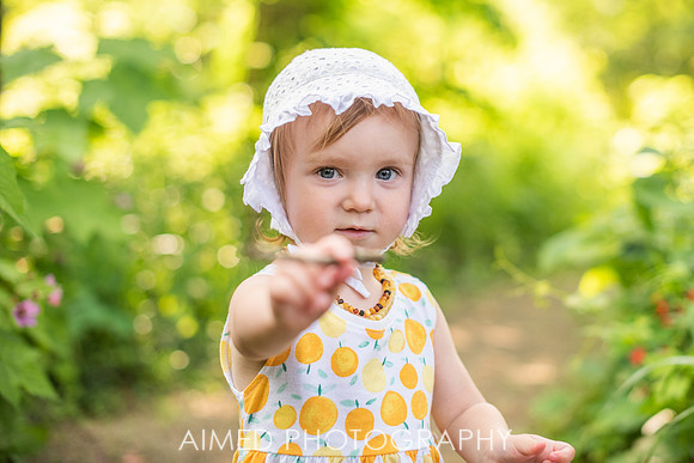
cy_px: 204
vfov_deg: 24.2
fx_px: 1078
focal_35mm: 56
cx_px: 388
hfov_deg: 35.7
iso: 200
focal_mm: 50
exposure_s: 1/640
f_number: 2.2
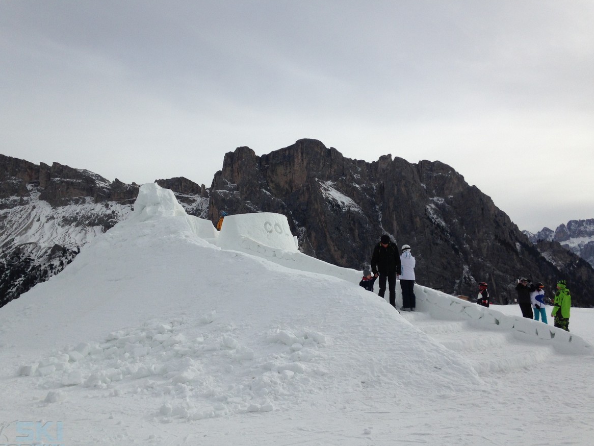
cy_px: 226
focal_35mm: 34
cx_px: 297
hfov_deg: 54.0
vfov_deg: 41.8
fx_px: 583
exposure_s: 1/2857
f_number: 2.4
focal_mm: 4.12
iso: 50
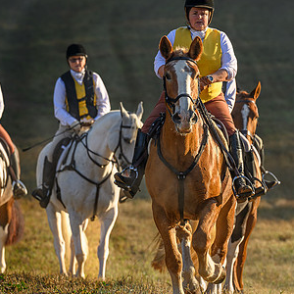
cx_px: 221
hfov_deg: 3.8
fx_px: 4468
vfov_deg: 3.8
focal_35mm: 465
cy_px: 163
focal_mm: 200
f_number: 4
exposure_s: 1/200
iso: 100
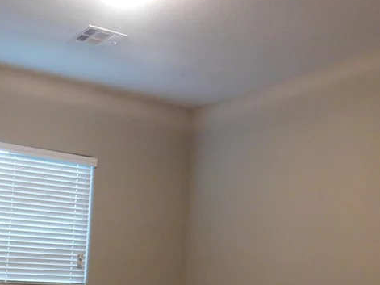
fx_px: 549
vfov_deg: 28.7
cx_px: 82
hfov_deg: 37.0
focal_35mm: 50
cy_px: 214
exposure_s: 1/13
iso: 400
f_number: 3
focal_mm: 4
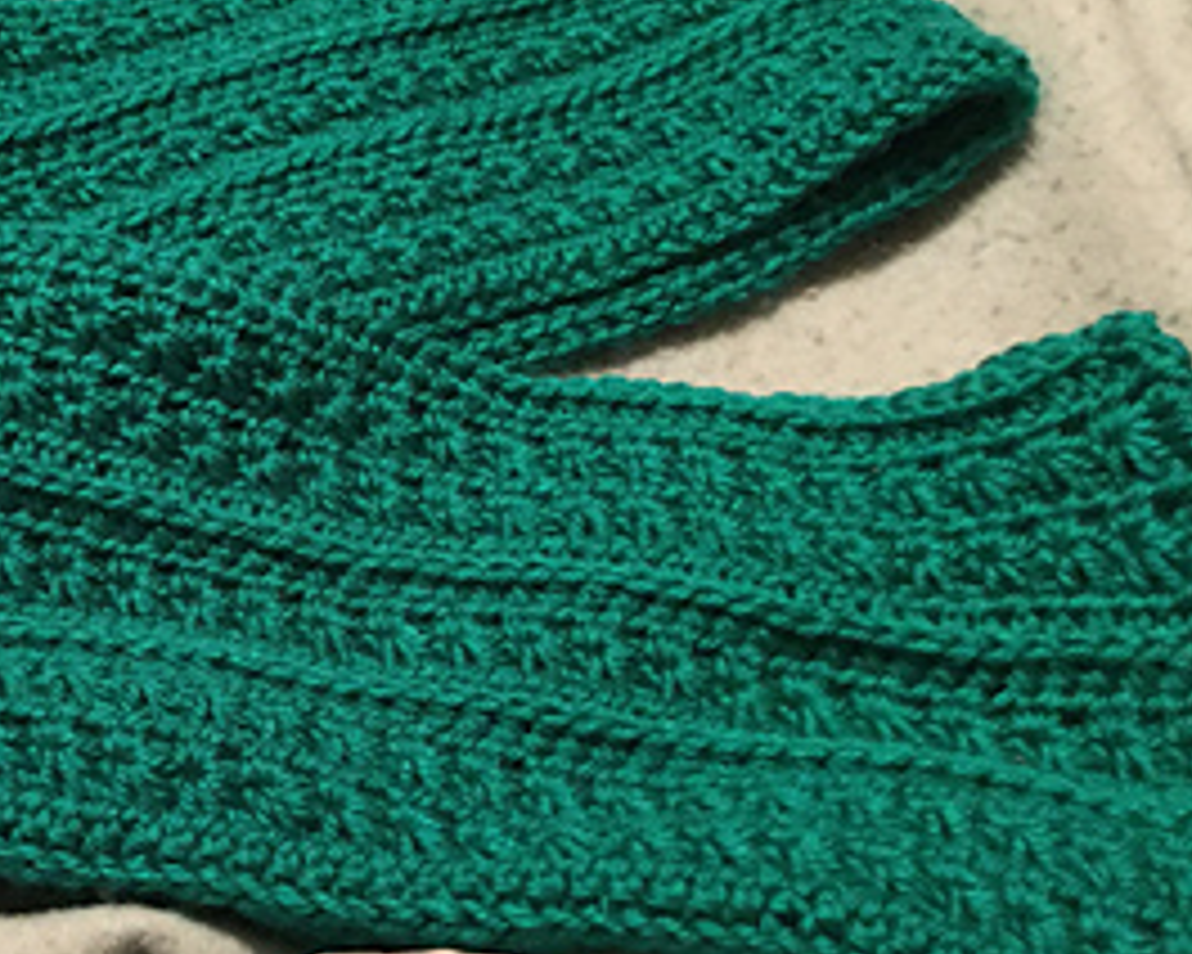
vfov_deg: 26.7
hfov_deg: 31.5
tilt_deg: -46.7
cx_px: 130
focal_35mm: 57
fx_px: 2011
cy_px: 493
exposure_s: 1/15
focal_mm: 3.3
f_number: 2.4
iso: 250
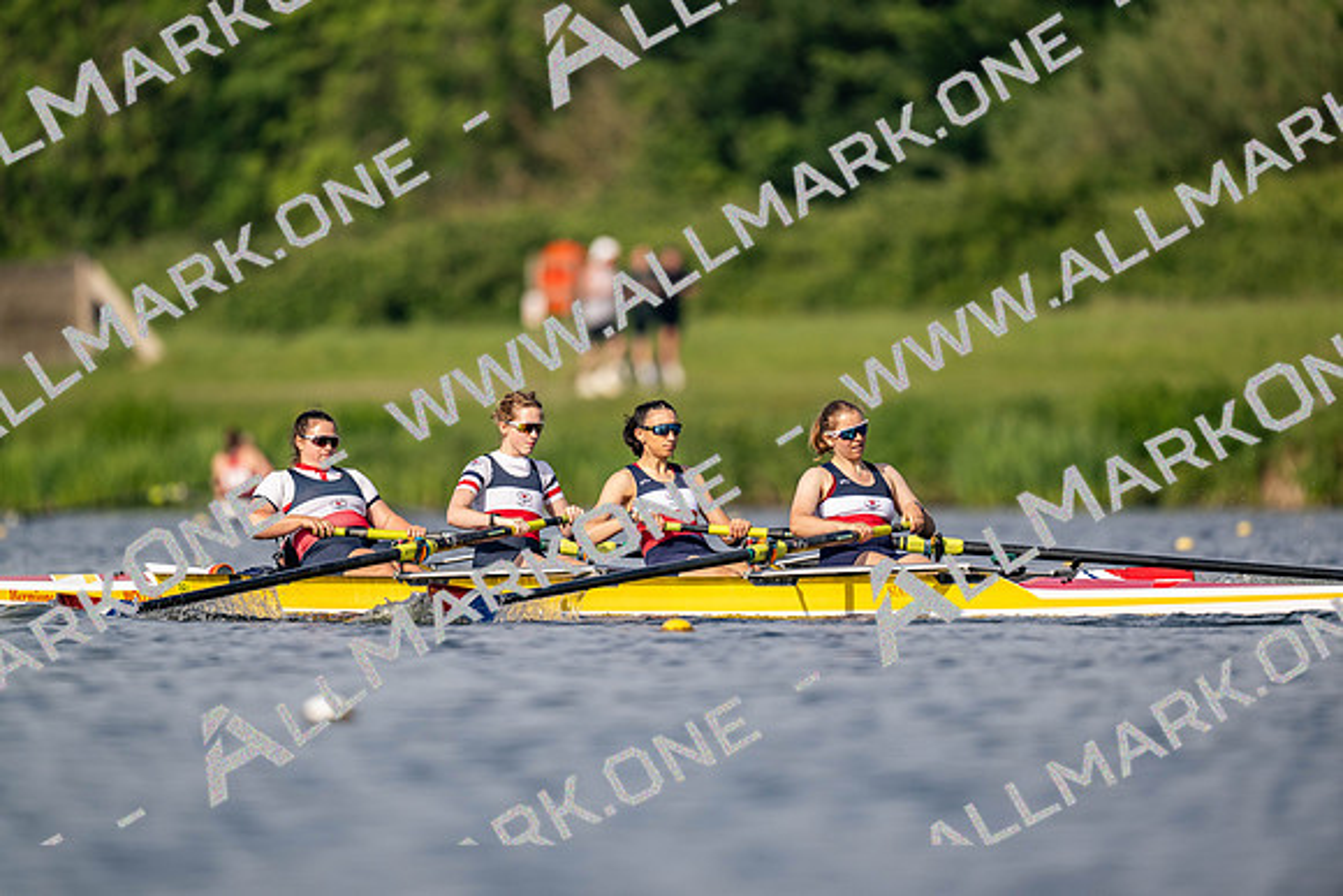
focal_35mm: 600
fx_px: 22388
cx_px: 672
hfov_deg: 3.4
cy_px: 448
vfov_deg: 2.3
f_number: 4
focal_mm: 600
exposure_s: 1/2500
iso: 220
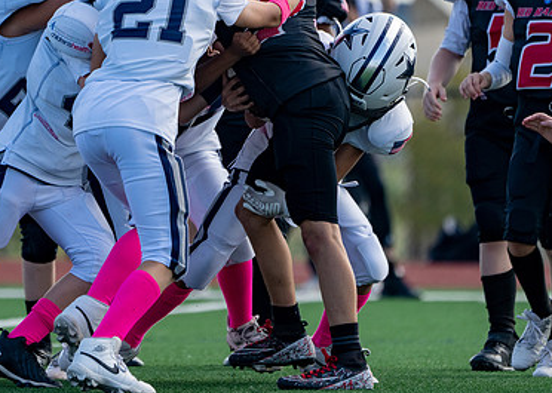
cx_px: 208
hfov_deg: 3.1
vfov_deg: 2.2
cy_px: 116
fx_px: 10087
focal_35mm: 644
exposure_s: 1/1250
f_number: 5.6
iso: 500
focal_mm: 394
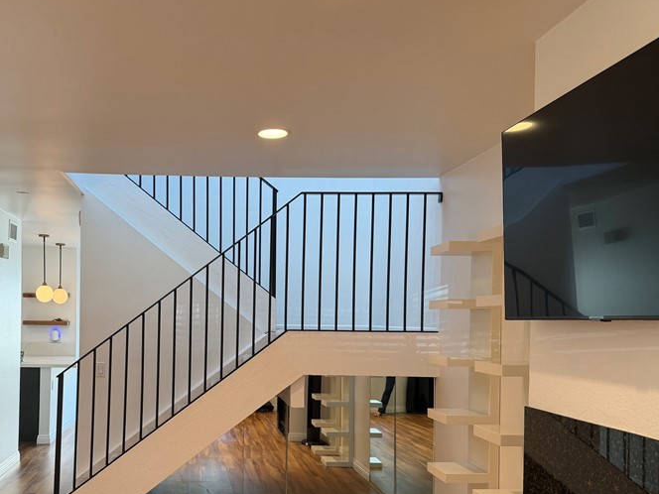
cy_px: 322
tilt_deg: -1.2
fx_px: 704
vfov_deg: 38.3
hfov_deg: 49.1
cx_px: 206
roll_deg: -0.8
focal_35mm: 37
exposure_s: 1/60
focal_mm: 6.76
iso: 125
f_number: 1.78
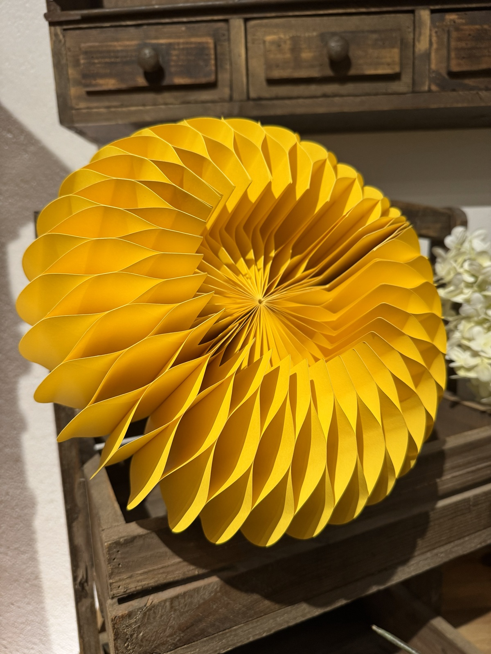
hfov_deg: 56.8
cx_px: 246
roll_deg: +2.2
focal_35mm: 24
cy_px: 327
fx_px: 454
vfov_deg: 71.6
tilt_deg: -9.7
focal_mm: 6.76
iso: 200
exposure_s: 1/50
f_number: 1.78
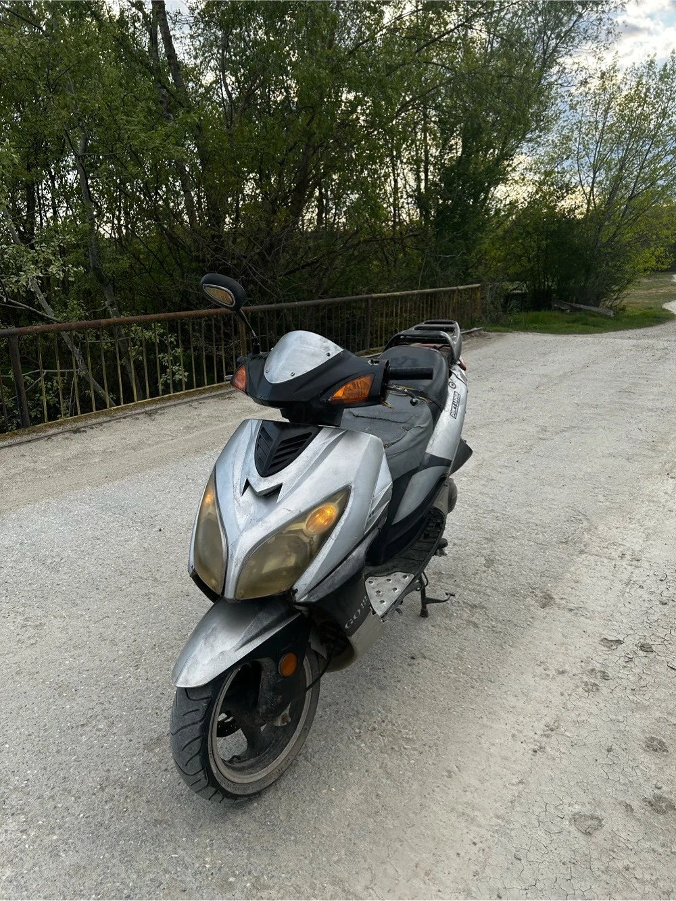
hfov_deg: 53.0
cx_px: 338
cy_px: 450
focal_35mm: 26
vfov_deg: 67.3
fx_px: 677
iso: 50
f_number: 1.5
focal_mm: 5.7
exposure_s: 1/965
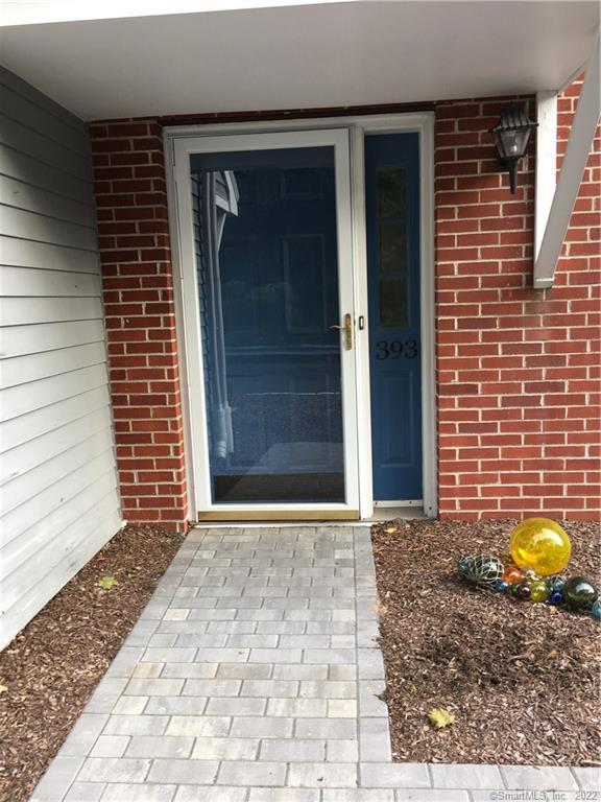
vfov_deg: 61.7
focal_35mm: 29
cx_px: 300
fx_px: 671
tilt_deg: -8.2
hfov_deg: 48.2
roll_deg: +1.2
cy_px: 401
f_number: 2.2
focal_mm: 4.15
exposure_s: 1/60
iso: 32
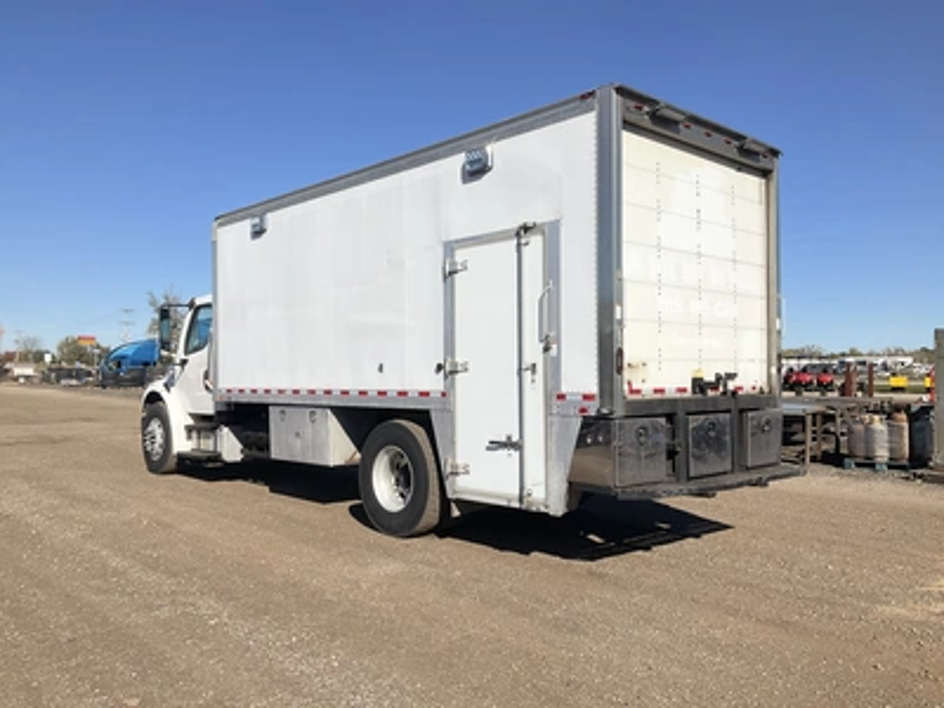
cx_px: 472
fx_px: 791
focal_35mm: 29
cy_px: 354
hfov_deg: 61.7
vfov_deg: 48.2
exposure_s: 1/3788
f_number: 1.8
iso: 25
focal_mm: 3
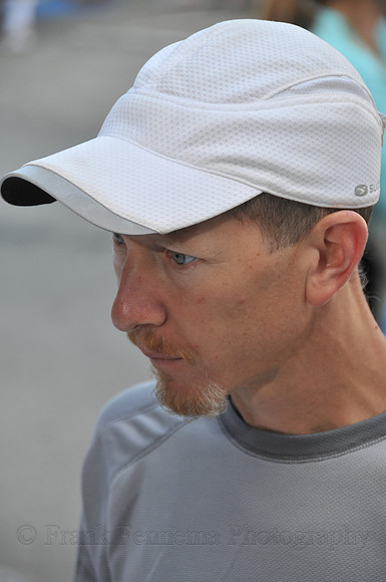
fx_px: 3145
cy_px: 291
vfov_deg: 10.6
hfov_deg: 7.0
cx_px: 193
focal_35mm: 195
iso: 200
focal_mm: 130
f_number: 5.6
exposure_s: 1/250
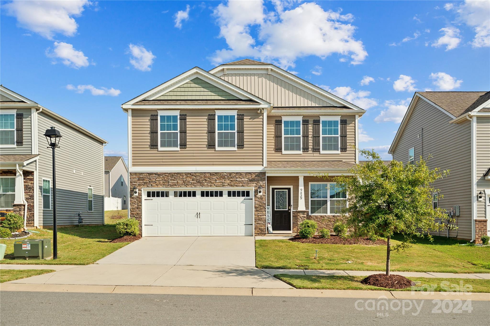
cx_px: 245
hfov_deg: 58.7
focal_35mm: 32
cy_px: 163
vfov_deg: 41.1
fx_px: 435
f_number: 8
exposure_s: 1/320
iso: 100
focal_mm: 32
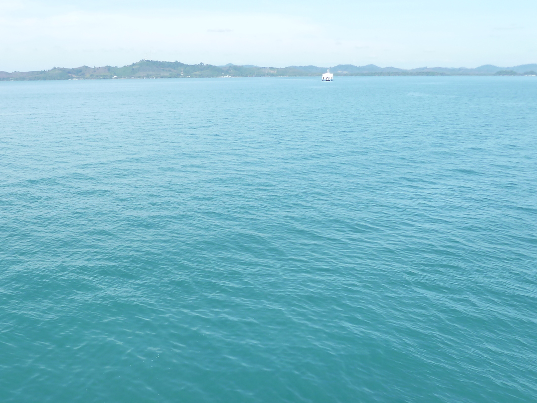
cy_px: 298
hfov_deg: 48.5
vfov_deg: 37.8
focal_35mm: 37
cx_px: 145
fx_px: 574
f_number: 4
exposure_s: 1/400
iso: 125
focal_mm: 4.1
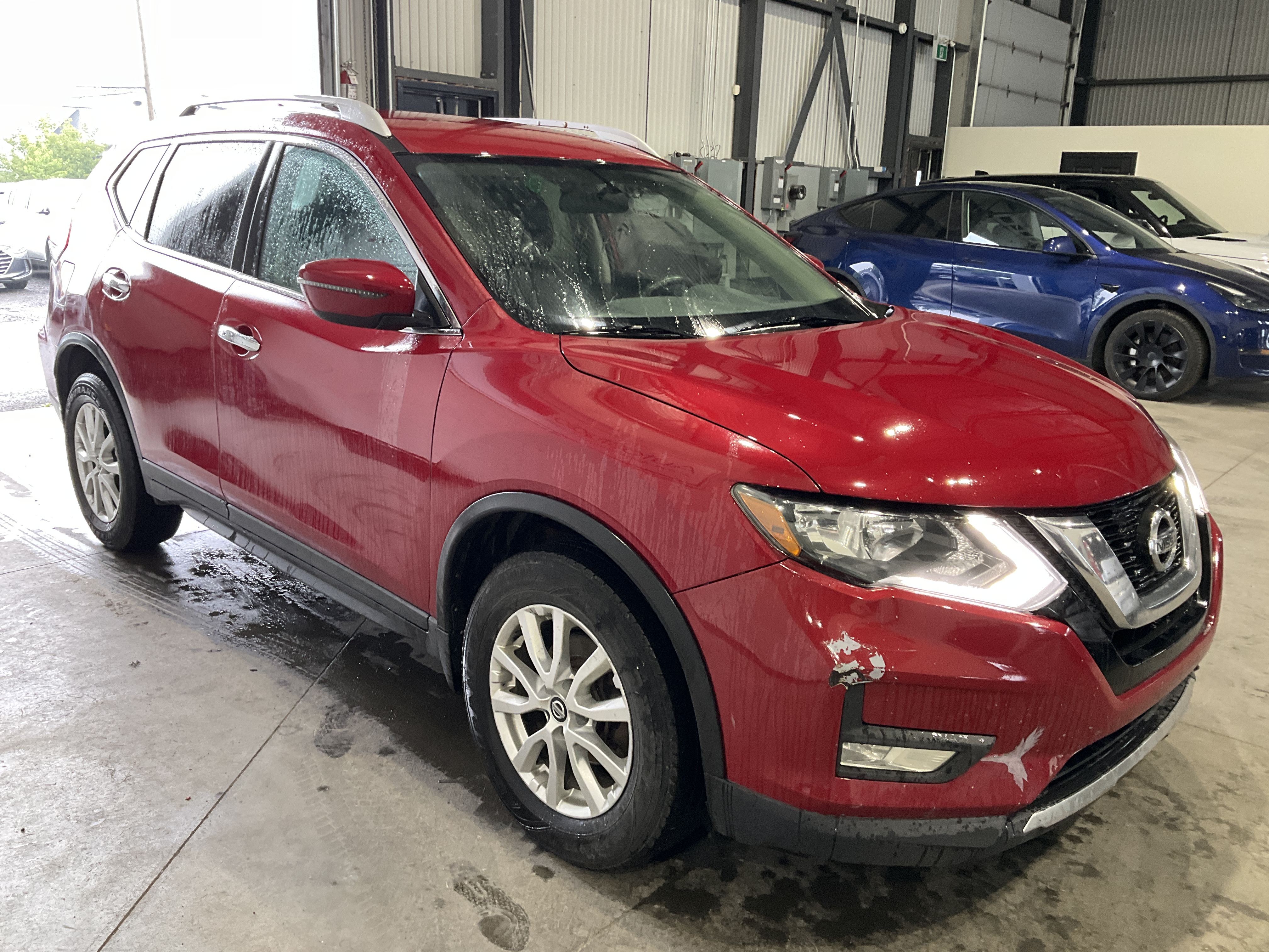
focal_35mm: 29
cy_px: 476
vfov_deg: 48.2
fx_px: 1063
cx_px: 634
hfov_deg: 61.7
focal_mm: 3
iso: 100
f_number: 1.8
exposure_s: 1/60
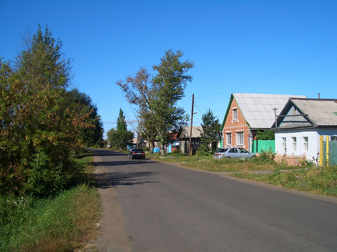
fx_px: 341
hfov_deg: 52.6
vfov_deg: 40.7
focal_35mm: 35
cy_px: 126
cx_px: 168
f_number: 4.3
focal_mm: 5.8
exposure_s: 1/640
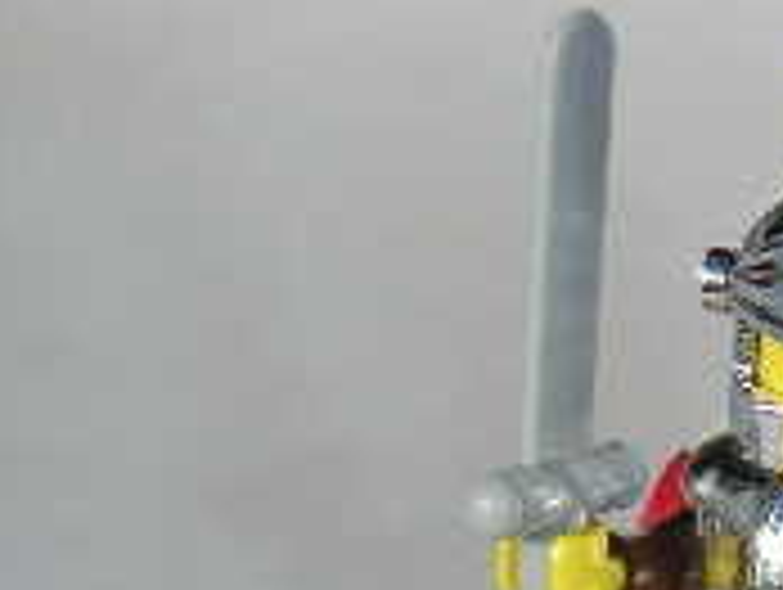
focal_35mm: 255
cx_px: 810
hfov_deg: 7.7
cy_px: 527
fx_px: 5776
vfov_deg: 5.8
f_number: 8
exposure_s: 1/750
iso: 160
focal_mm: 17.1
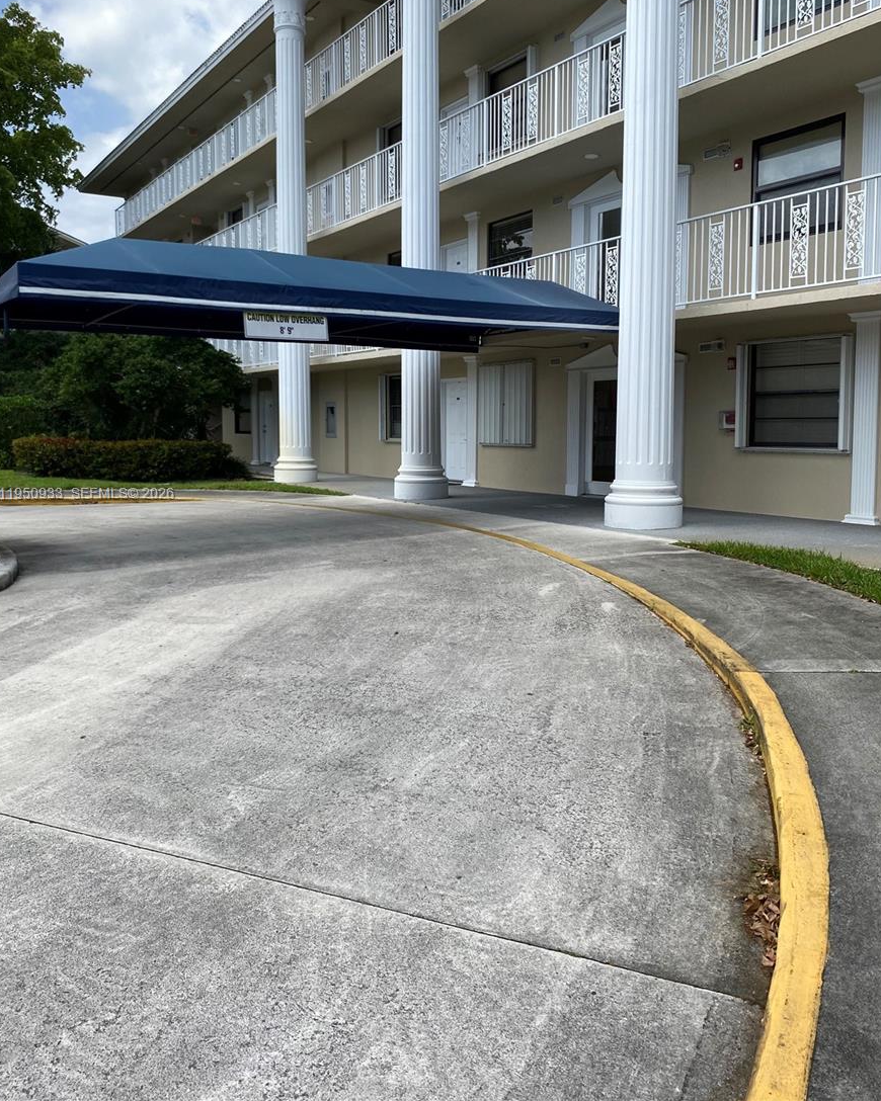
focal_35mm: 28
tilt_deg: -4.8
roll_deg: +0.6
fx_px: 913
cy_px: 495
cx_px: 443
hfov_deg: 51.5
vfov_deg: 62.1
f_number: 1.8
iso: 32
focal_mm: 4.25
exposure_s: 1/1608
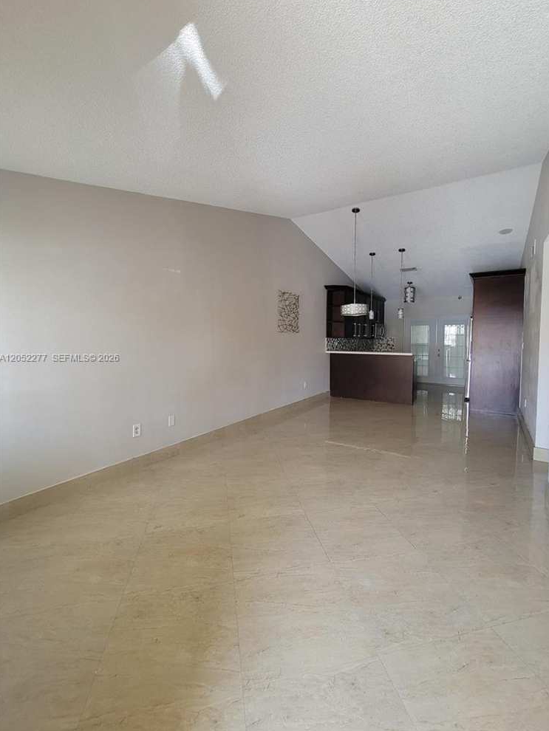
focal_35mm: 14
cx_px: 293
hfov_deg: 85.6
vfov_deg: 102.0
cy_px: 358
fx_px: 296
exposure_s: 1/60
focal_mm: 2.2
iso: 250
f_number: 2.2
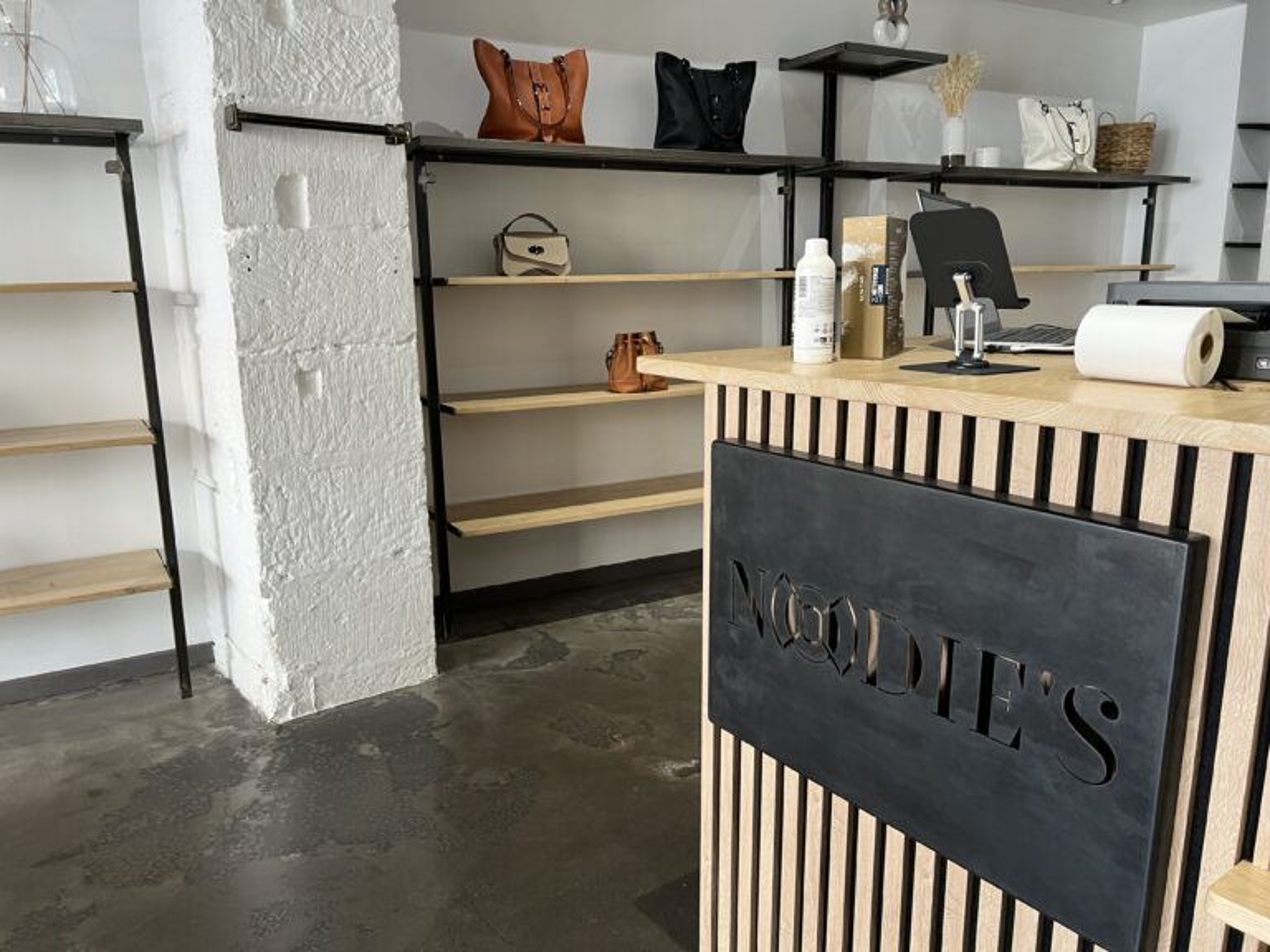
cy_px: 476
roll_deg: +1.1
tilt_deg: -11.9
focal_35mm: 26
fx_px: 954
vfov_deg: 53.1
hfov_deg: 67.3
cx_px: 635
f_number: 1.5
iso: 64
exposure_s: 1/50
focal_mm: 5.7
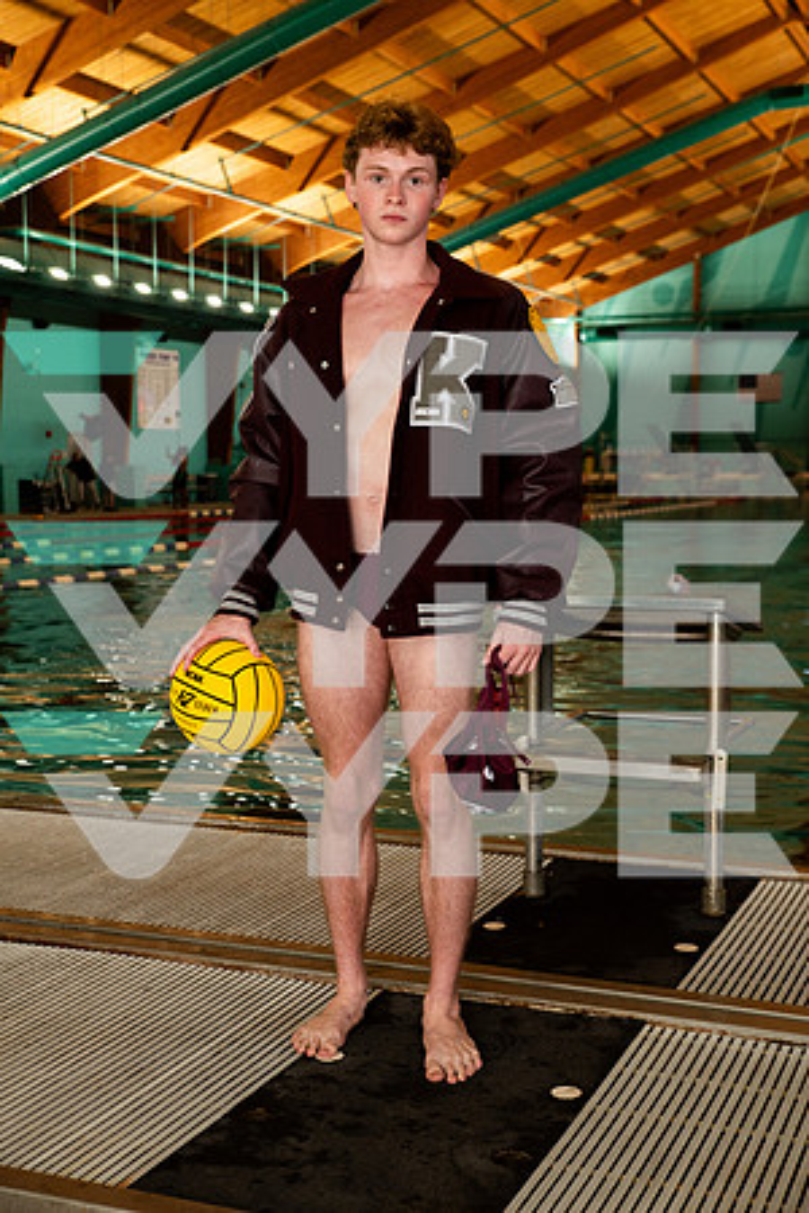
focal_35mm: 48
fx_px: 1618
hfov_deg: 28.1
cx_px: 404
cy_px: 606
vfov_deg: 41.1
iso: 800
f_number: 5
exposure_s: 1/200
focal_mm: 48
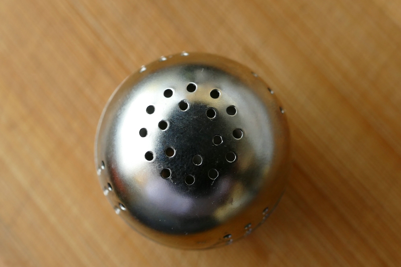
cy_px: 134
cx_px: 200
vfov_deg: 28.7
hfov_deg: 41.9
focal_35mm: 47
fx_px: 524
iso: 400
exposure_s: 1/20
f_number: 3.3
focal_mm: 13.43
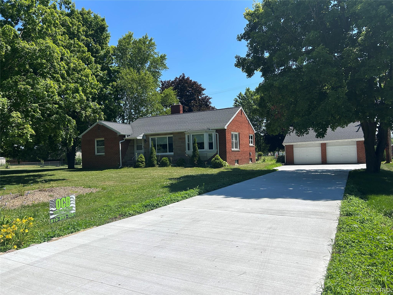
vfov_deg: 53.1
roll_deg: +1.5
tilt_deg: +0.1
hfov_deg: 67.3
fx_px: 295
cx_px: 196
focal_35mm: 26
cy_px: 148
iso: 50
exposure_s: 1/4831
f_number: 1.5
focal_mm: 5.7
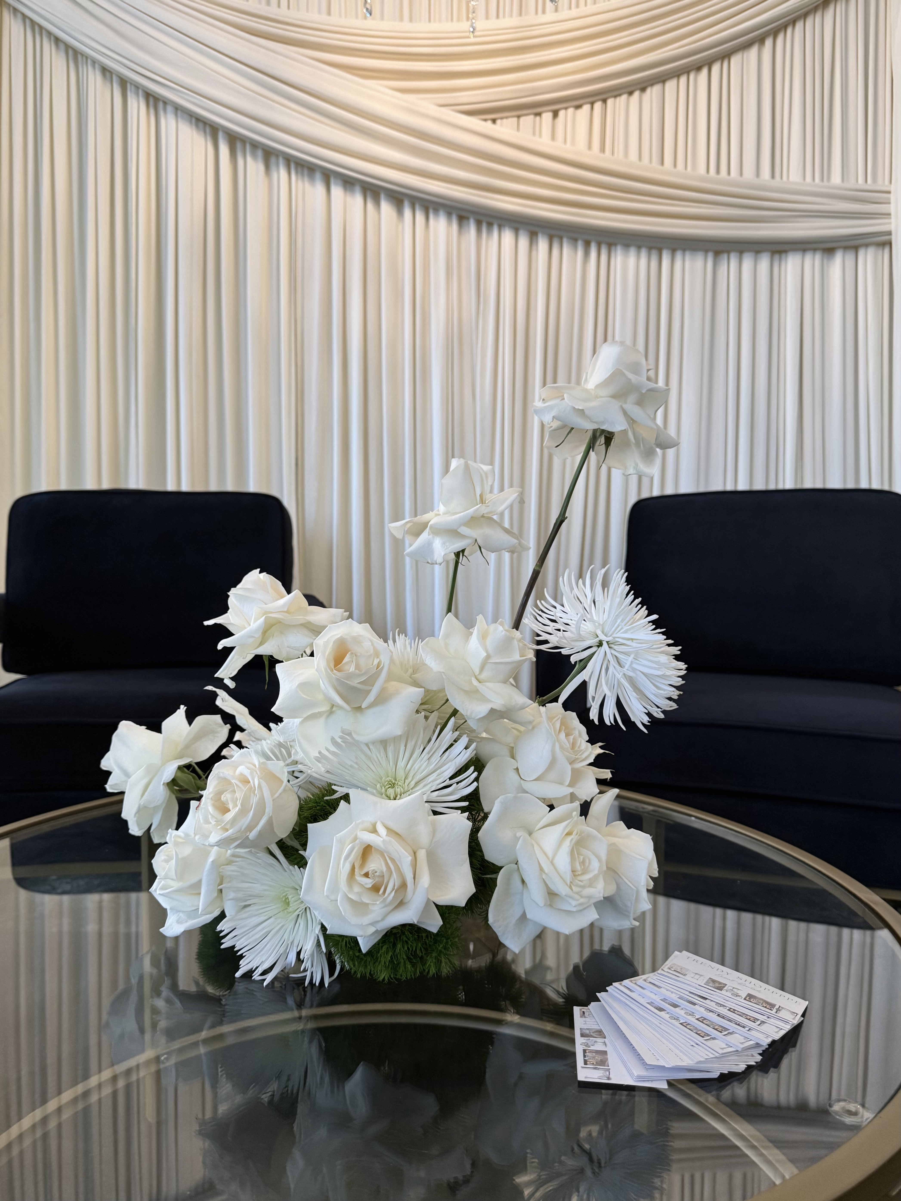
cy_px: 600
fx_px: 833
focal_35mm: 24
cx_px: 450
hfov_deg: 56.8
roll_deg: -0.5
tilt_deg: -1.3
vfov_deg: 71.6
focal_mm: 6.76
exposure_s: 1/120
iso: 200
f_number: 1.78
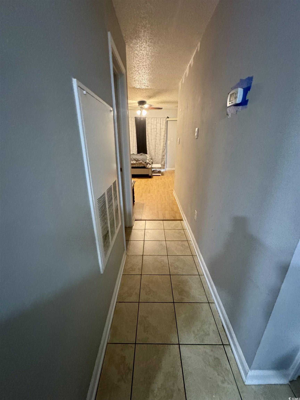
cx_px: 150
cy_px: 200
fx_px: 162
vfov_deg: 102.1
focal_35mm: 14
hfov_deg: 85.7
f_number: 2.2
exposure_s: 1/60
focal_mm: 2.22
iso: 800
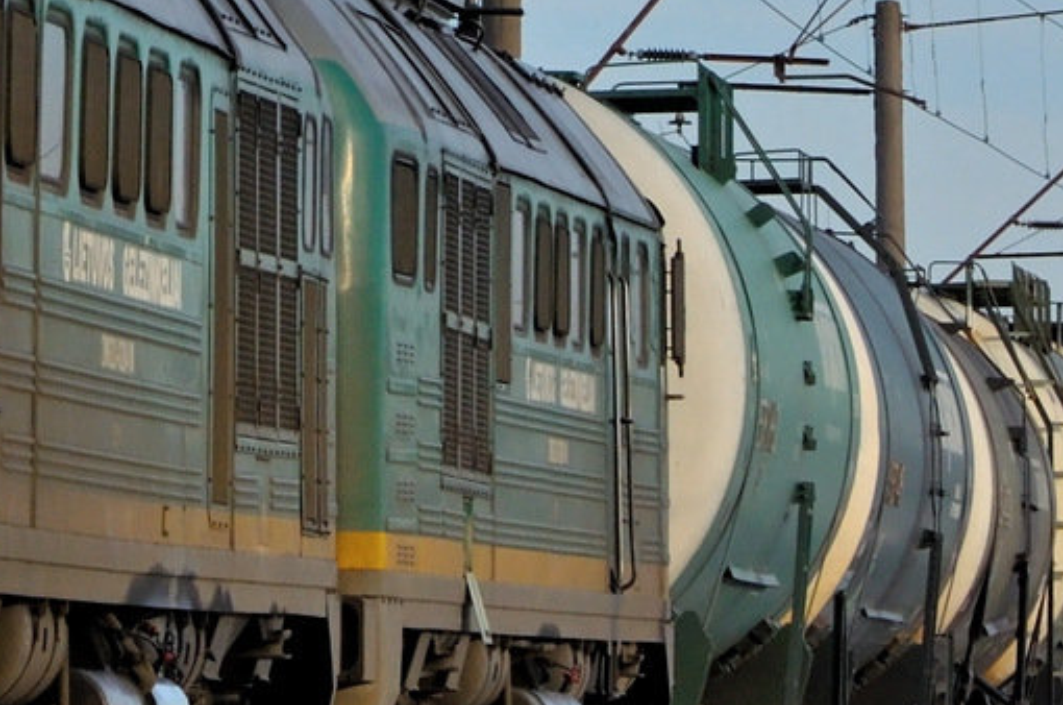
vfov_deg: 2.6
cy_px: 55
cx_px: 135
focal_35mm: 520
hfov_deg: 4.0
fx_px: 15326
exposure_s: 1/1250
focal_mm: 92
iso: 320
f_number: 9
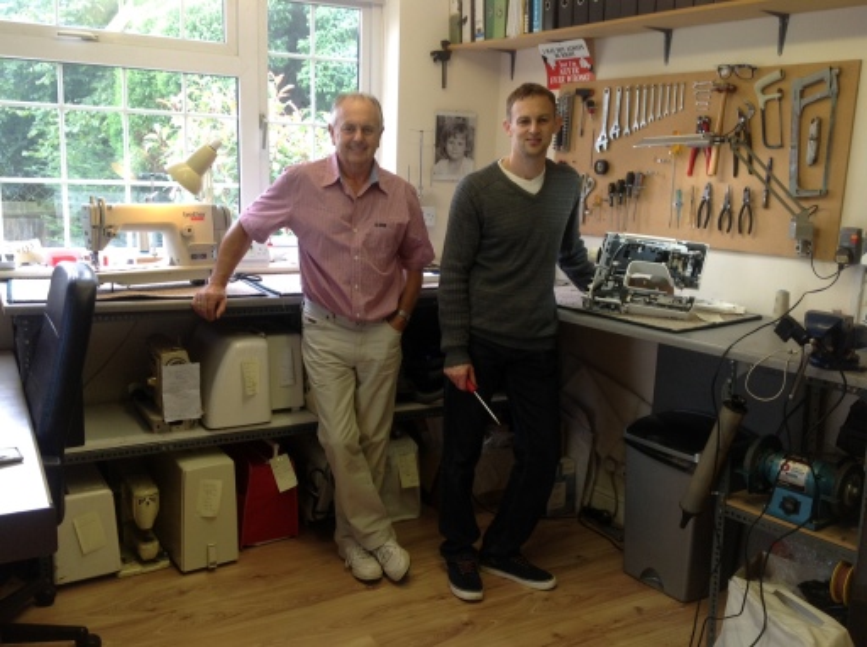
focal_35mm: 35
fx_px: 875
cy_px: 324
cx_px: 434
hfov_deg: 52.7
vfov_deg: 40.6
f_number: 2.4
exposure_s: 1/24
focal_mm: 4.28
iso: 80
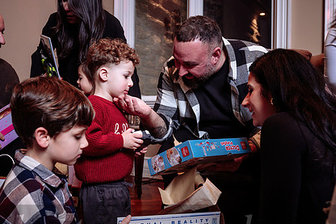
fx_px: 355
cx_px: 149
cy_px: 113
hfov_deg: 50.6
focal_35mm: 38
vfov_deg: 35.0
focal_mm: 24
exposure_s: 1/200
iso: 500
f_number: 4.5
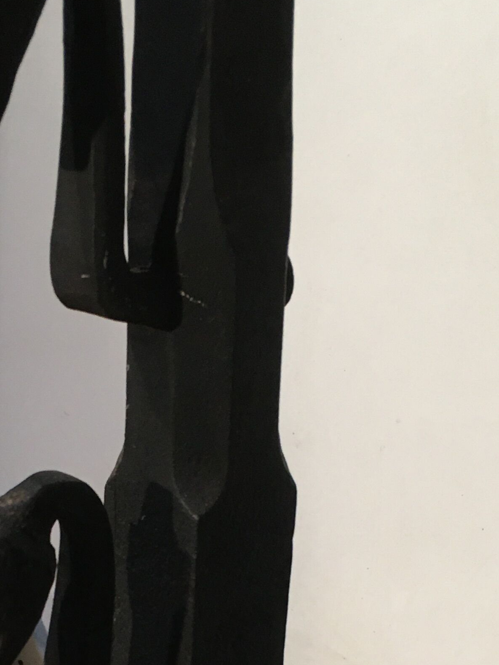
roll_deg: -0.3
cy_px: 661
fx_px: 1422
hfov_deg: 19.8
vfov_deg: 25.1
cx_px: 158
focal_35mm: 74
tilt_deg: -28.1
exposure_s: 1/33
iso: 125
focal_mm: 4.15
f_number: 2.2
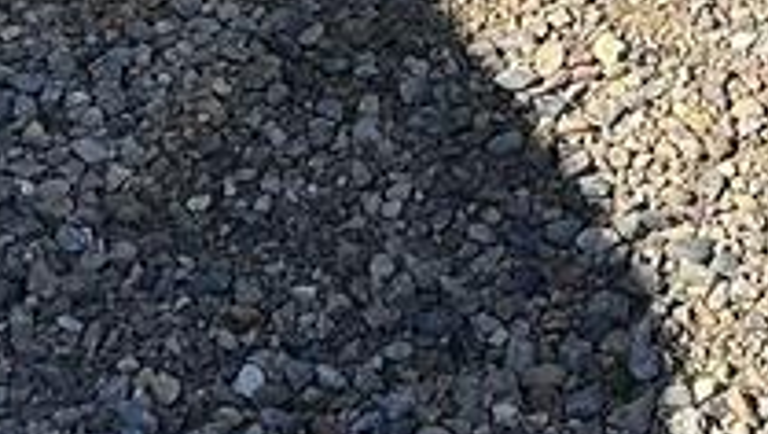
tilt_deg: -12.3
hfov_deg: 13.3
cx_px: 731
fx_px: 3261
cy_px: -1276
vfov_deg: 6.3
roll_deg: +0.6
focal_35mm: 160
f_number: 1.78
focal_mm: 6.86
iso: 80
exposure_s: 1/2882
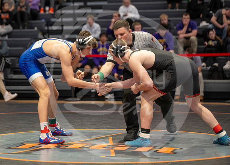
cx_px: 78
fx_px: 758
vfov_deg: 12.4
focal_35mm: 116
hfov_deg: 17.2
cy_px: 73
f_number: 2.8
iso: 3200
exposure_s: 1/1000
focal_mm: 90
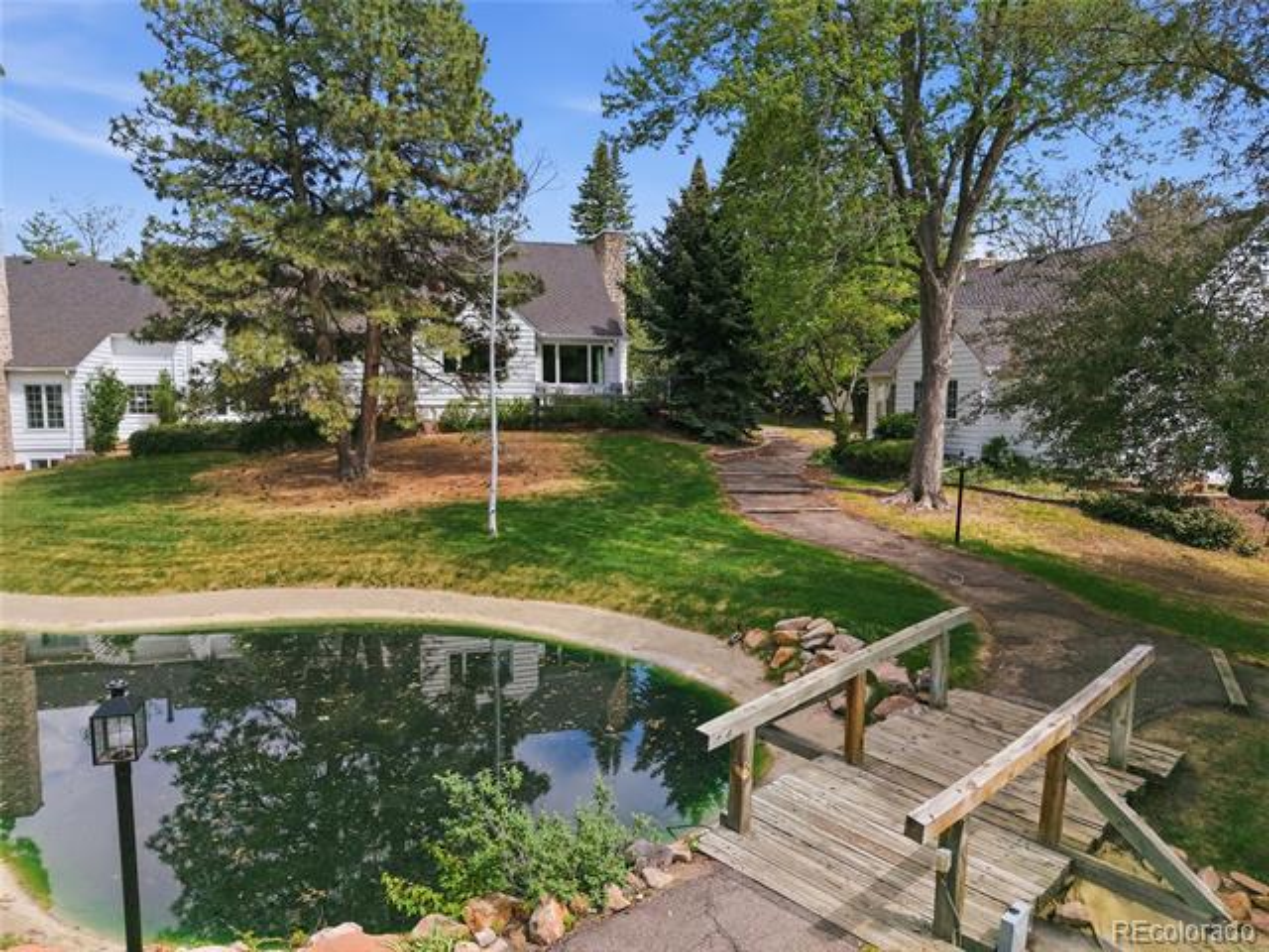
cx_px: 634
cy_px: 476
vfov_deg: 56.8
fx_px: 880
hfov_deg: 71.6
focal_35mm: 24
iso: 270
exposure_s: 1/6400
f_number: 1.8
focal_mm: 8.7
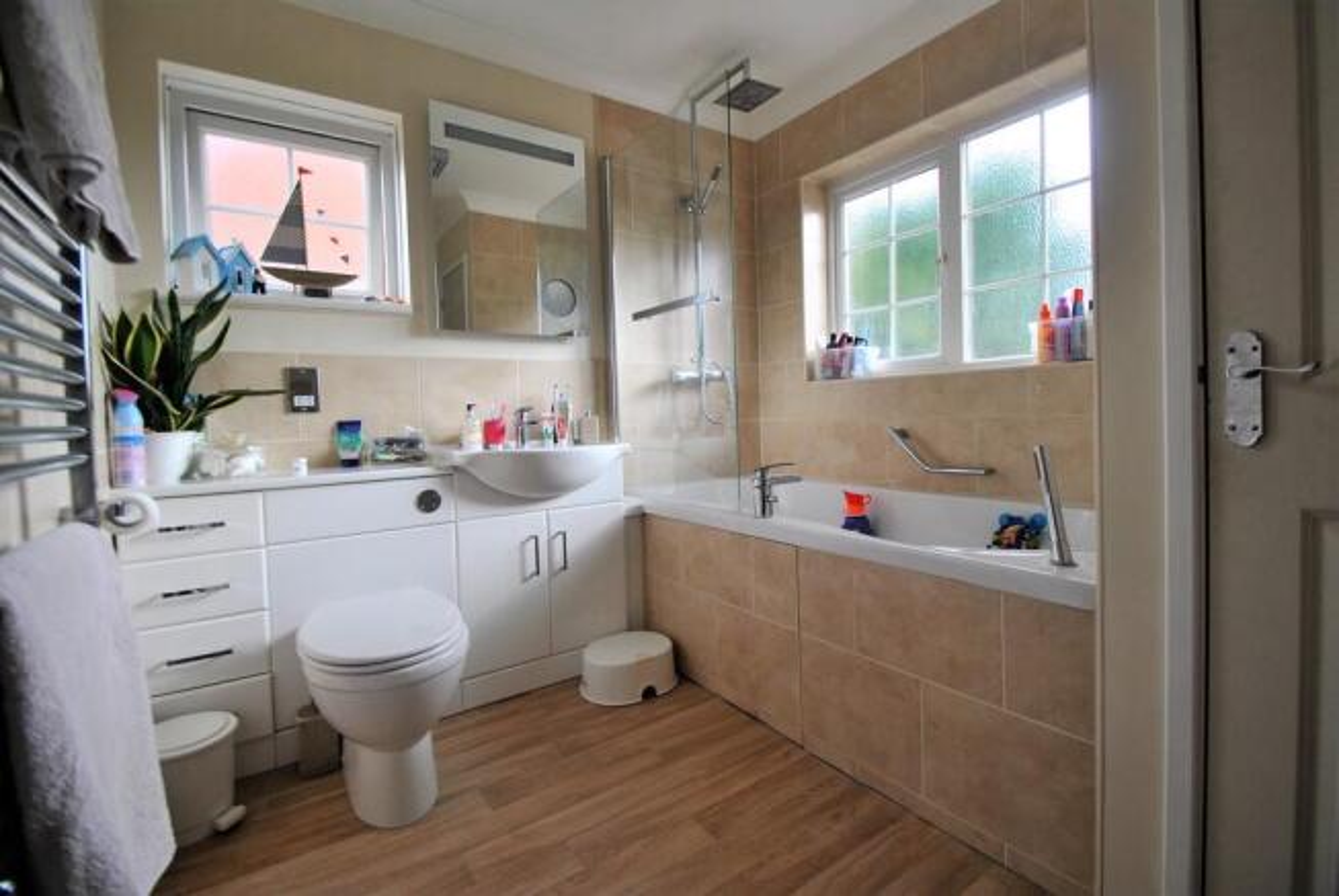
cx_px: 670
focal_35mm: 15
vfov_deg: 77.5
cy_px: 448
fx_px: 559
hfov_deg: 100.3
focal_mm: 10
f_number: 4
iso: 200
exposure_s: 1/60
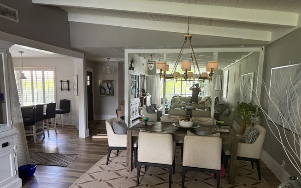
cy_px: 113
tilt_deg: -7.4
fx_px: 213
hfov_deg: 70.4
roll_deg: -0.3
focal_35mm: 26
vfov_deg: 47.3
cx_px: 153
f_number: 1.78
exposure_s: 1/60
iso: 320
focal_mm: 6.76
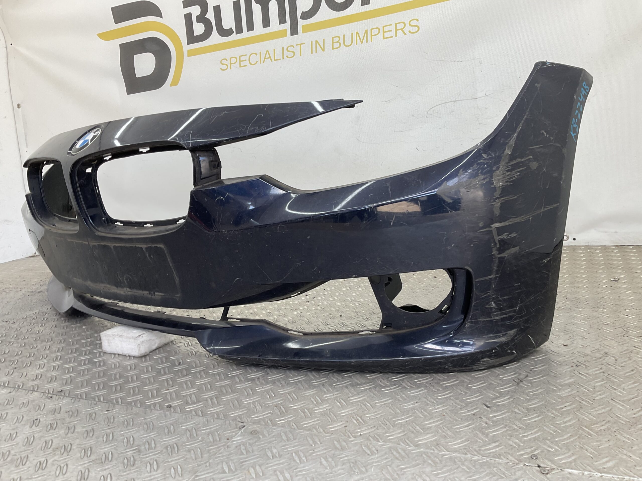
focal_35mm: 29
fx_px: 538
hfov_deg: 61.7
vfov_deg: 48.2
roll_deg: +7.2
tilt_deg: -13.2
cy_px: 240
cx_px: 321
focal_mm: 3
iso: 20
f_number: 1.8
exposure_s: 1/120
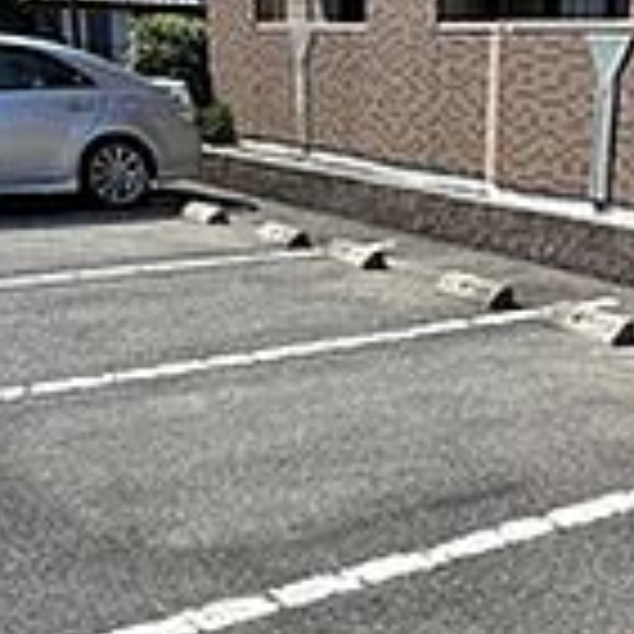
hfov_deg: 32.4
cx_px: 445
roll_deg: -1.3
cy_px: 553
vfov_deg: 31.5
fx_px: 1078
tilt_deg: -23.3
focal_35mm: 52
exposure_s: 1/1340
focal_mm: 1.57
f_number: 1.8
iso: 32
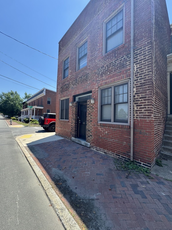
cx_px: 86
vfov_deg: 102.1
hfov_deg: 85.7
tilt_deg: +2.8
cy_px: 115
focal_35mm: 14
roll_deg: -1.5
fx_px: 93
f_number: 2.2
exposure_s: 1/498
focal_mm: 2.22
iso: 40
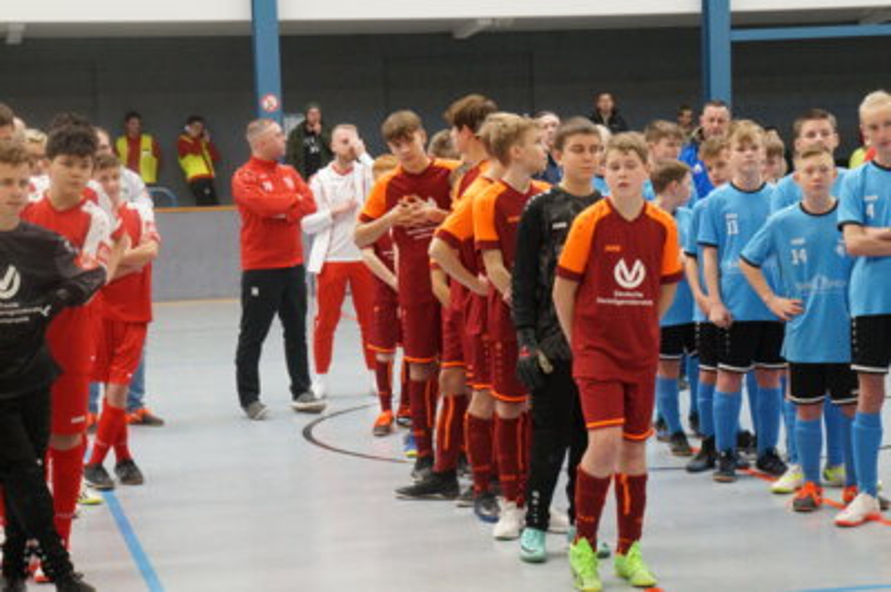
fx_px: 2040
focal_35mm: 82
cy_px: 296
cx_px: 446
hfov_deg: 24.6
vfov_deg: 16.5
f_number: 13
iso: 3200
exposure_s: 1/40
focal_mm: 55
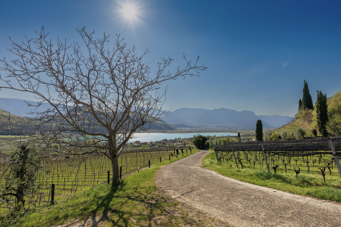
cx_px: 170
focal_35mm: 16
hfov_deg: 95.0
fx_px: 156
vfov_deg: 72.1
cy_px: 114
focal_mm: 16.5
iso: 80
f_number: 8
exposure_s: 1/500
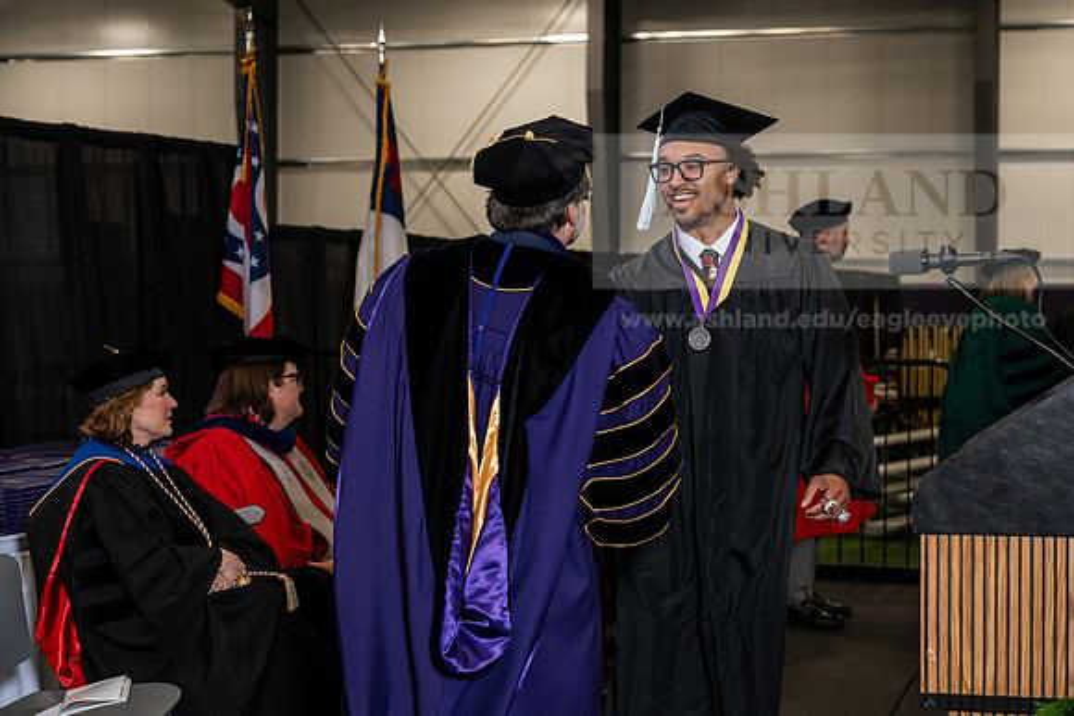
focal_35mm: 70
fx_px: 2089
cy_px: 358
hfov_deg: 28.8
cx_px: 537
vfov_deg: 19.5
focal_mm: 70
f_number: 5
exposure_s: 1/200
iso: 1250
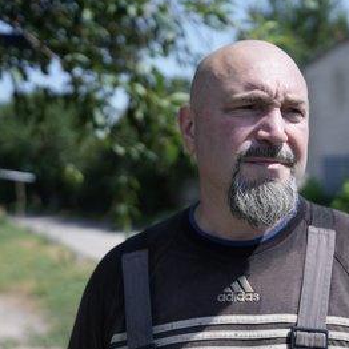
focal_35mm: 52
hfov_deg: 32.4
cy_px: 174
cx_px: 242
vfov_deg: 32.8
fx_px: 593
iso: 200
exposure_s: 1/3200
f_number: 2.8
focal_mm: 40
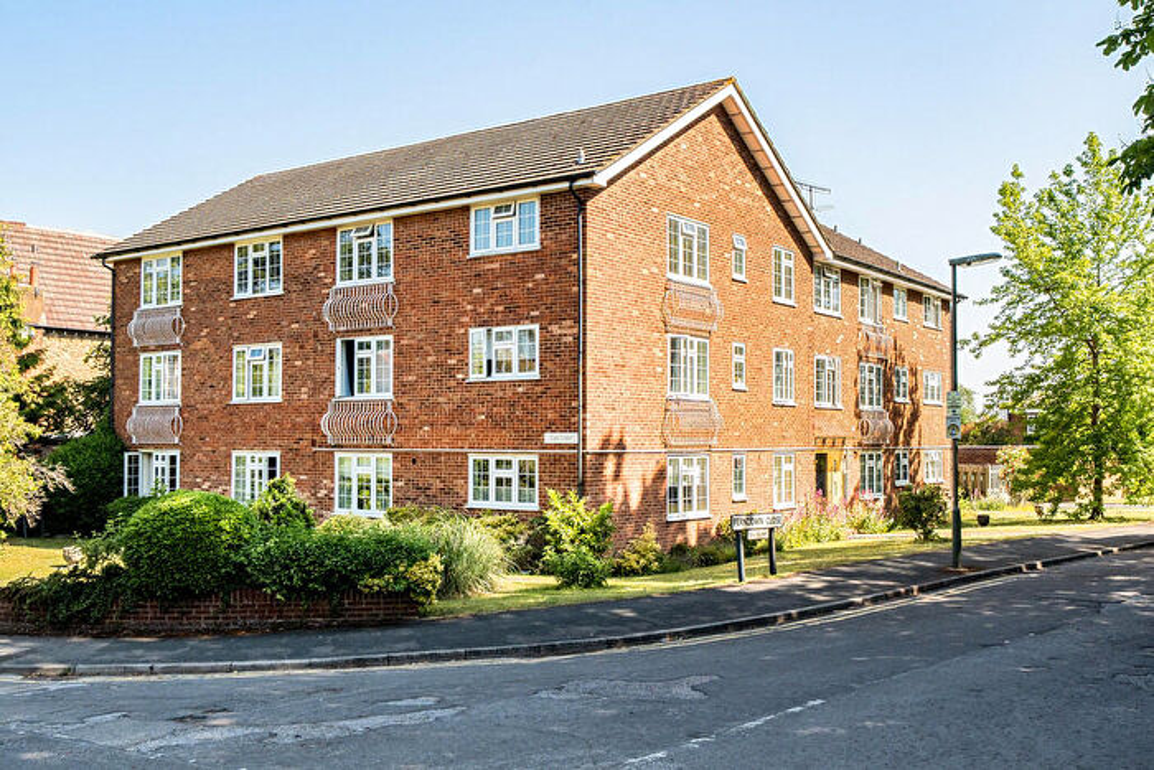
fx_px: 1154
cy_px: 385
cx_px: 577
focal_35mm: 36
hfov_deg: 53.1
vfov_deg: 36.9
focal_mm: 24
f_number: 8
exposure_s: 1/800
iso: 400
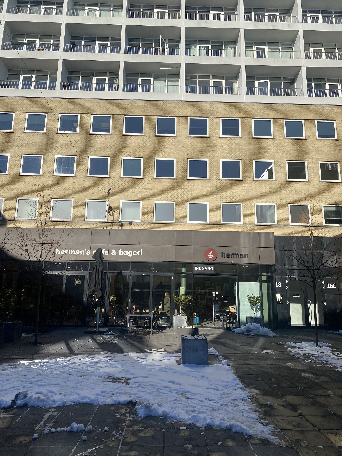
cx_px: 171
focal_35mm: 26
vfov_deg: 67.3
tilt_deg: +12.4
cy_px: 228
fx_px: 343
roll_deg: -1.5
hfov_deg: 53.1
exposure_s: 1/5025
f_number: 1.8
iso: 32
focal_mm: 4.25
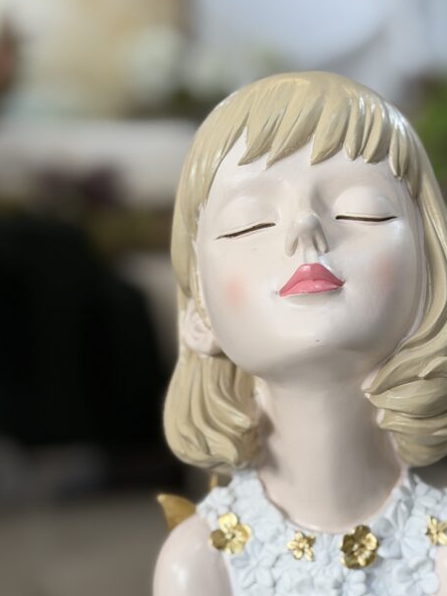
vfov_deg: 23.5
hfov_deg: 17.9
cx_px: 347
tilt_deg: -9.3
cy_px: 466
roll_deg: -1.1
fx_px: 1410
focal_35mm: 82
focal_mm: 6.76
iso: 64
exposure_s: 1/120
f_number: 1.78
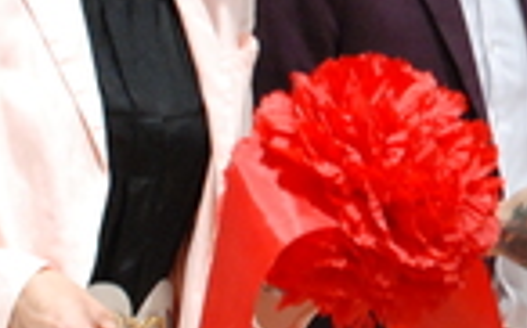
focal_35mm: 162
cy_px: 31
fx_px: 2325
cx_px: 643
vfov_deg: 8.1
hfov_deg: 12.6
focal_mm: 22
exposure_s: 1/25
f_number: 3.8
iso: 800
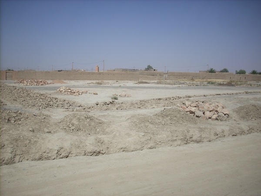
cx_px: 130
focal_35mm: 37
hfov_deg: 50.1
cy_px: 98
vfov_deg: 38.7
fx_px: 279
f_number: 5.6
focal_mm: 6.2
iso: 64
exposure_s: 1/621
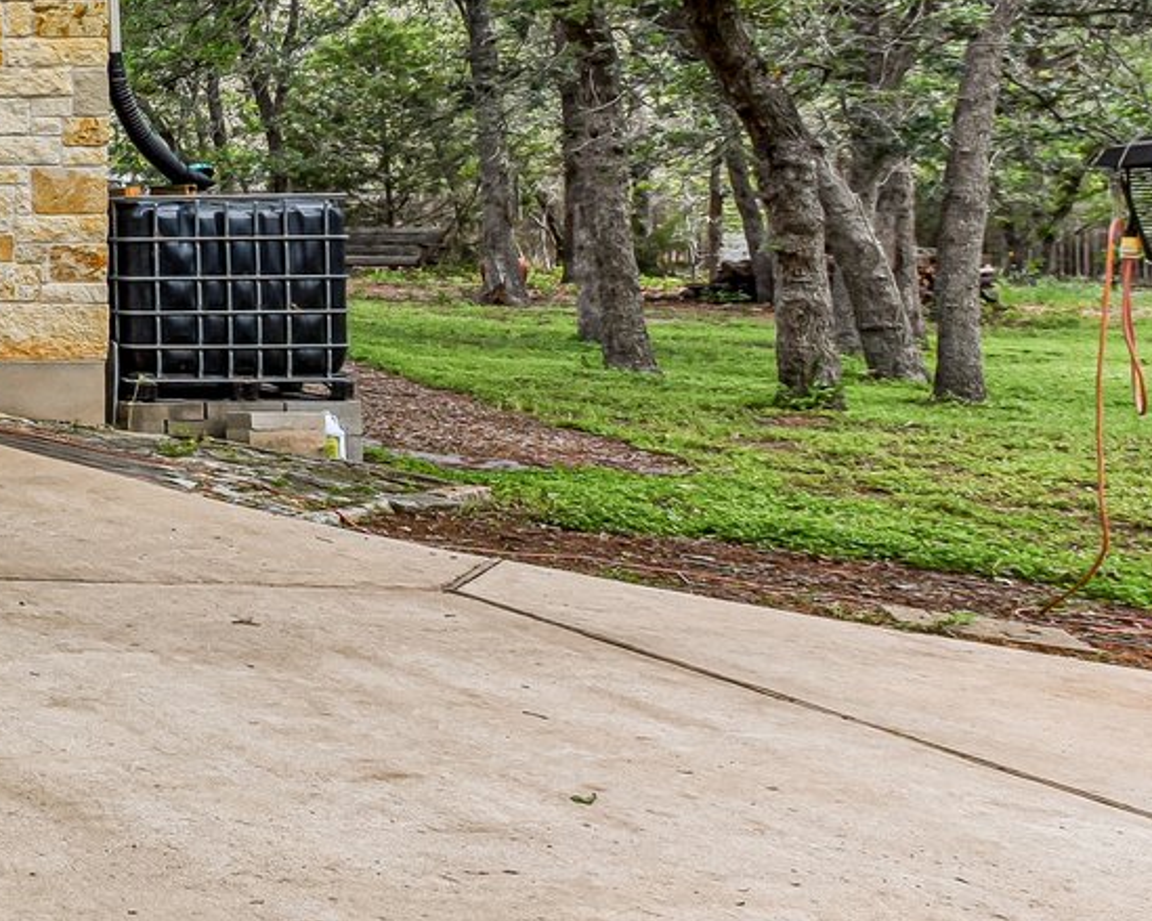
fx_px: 1670
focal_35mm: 49
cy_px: 207
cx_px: -938
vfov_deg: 30.2
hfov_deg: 22.1
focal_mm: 14
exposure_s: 1/160
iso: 100
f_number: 8
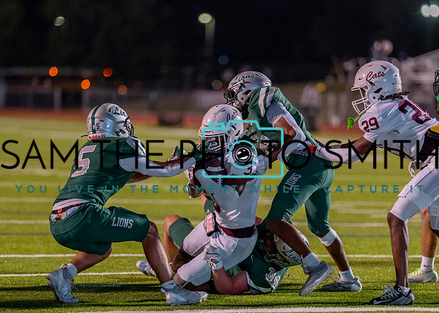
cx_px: 228
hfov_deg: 10.0
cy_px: 163
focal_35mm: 202
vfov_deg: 7.1
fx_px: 2514
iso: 1600
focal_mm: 135
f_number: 1.8
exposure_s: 1/1000
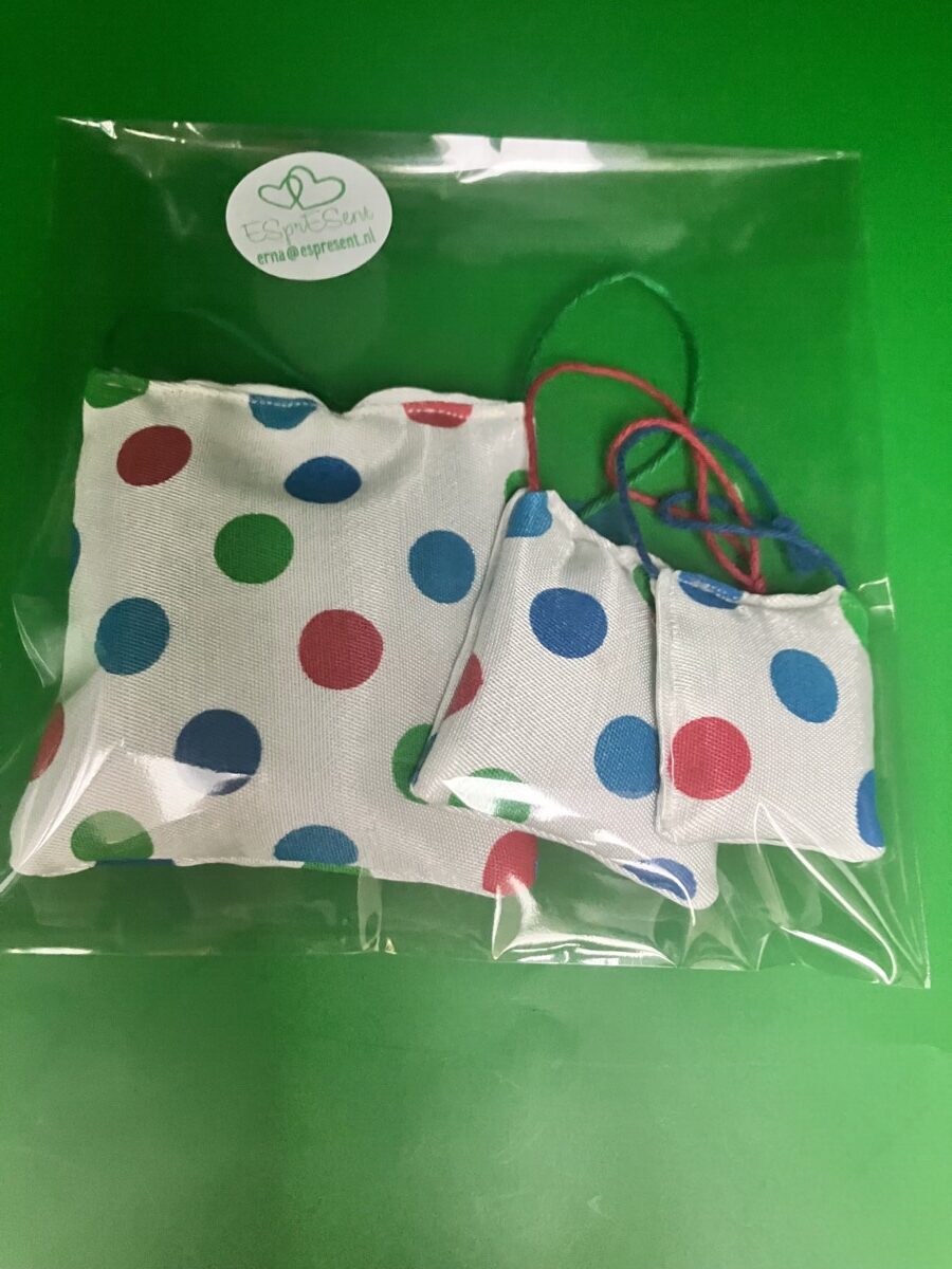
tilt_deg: -73.7
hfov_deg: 49.7
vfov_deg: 63.4
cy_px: 634
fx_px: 1027
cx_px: 476
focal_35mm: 28
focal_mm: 3.99
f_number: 1.8
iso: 640
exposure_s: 1/30
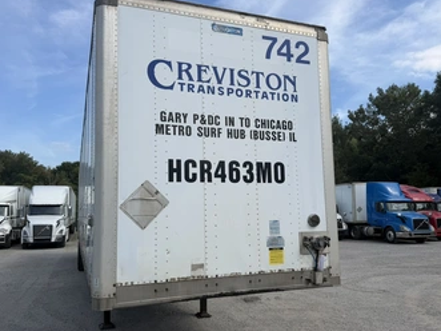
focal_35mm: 29
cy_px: 175
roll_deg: +0.5
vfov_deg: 48.2
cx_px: 213
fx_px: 369
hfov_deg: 61.7
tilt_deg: +6.8
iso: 80
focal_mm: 6.76
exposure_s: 1/4975
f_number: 1.78
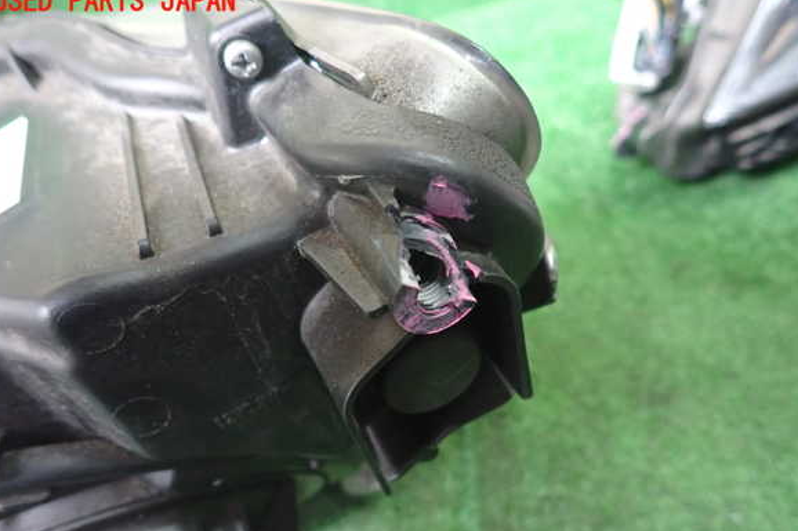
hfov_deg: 67.4
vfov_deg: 47.8
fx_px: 598
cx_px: 399
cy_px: 295
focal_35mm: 27
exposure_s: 1/30
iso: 800
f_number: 2
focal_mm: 4.5
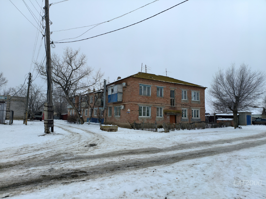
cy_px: 100
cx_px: 133
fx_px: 177
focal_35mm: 23
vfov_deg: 58.9
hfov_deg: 73.9
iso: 72
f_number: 1.57
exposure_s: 1/119
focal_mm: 6.54
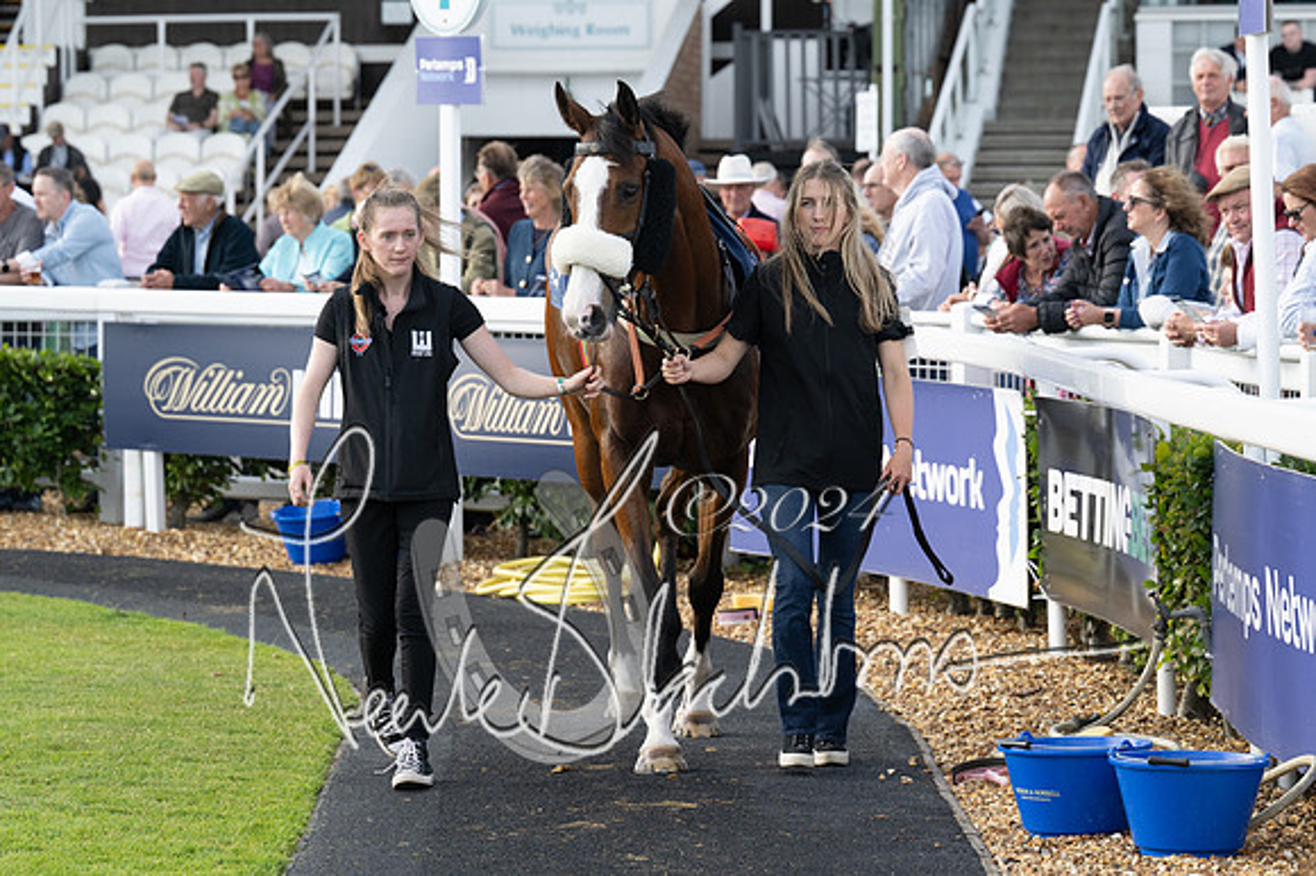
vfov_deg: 10.6
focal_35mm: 129
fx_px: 4713
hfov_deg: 15.9
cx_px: 658
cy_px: 438
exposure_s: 1/800
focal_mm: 86
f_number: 4
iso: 400
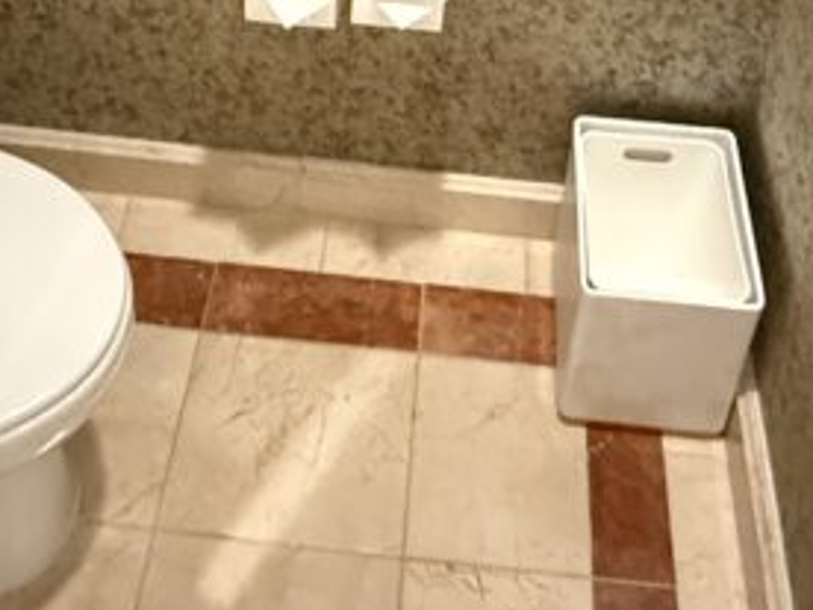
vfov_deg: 21.7
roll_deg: -4.7
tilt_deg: -27.6
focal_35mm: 52
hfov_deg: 36.8
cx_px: 448
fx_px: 1221
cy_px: -386
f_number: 2.2
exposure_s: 1/60
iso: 1000
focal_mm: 2.22
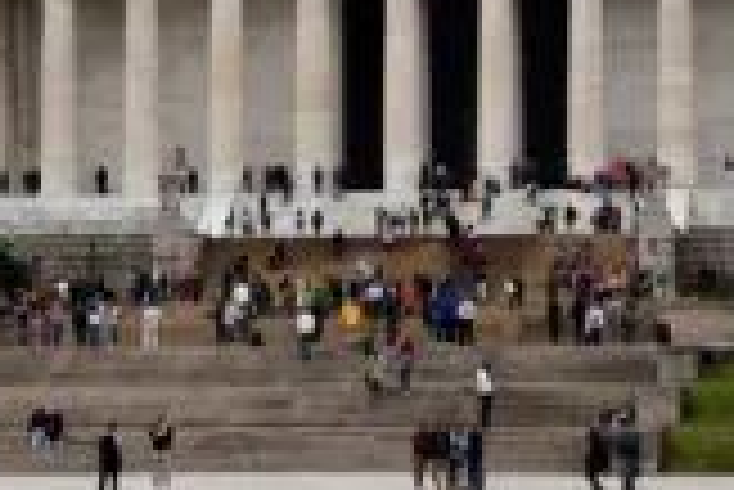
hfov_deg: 10.6
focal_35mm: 193
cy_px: 180
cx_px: 248
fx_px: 3935
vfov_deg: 7.1
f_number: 8
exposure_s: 1/250
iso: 360
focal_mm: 35
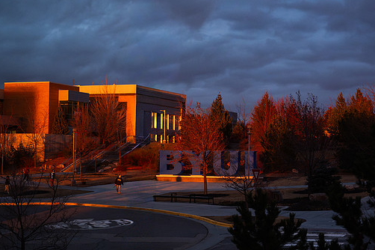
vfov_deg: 17.7
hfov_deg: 26.3
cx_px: 213
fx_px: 802
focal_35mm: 77
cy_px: 121
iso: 2000
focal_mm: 54
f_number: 4
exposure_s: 1/500
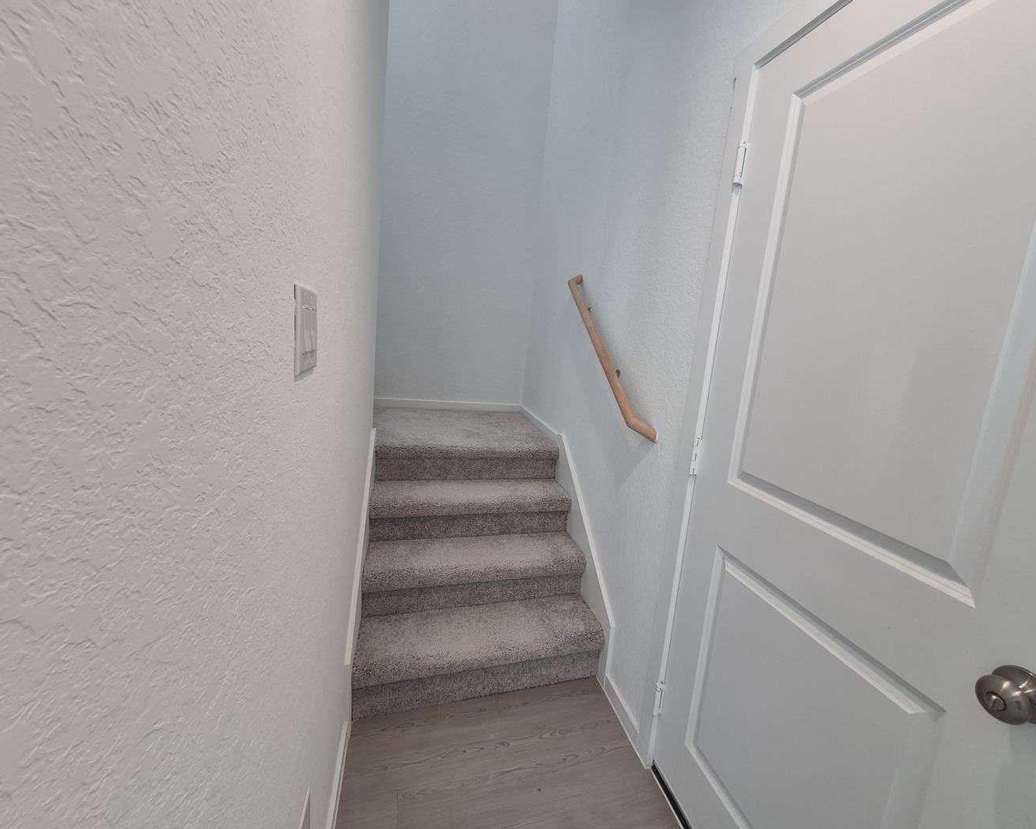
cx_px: 551
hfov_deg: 100.6
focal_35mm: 14
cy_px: 418
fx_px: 429
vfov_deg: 88.0
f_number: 2.2
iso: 64
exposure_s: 1/60
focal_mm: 1.74
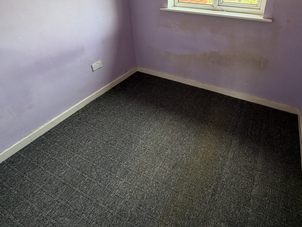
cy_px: 65
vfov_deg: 58.8
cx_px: 178
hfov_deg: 75.7
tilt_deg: -25.9
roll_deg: +0.2
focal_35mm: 22
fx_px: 192
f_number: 2.2
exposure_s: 1/121
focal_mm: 2.22
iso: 200
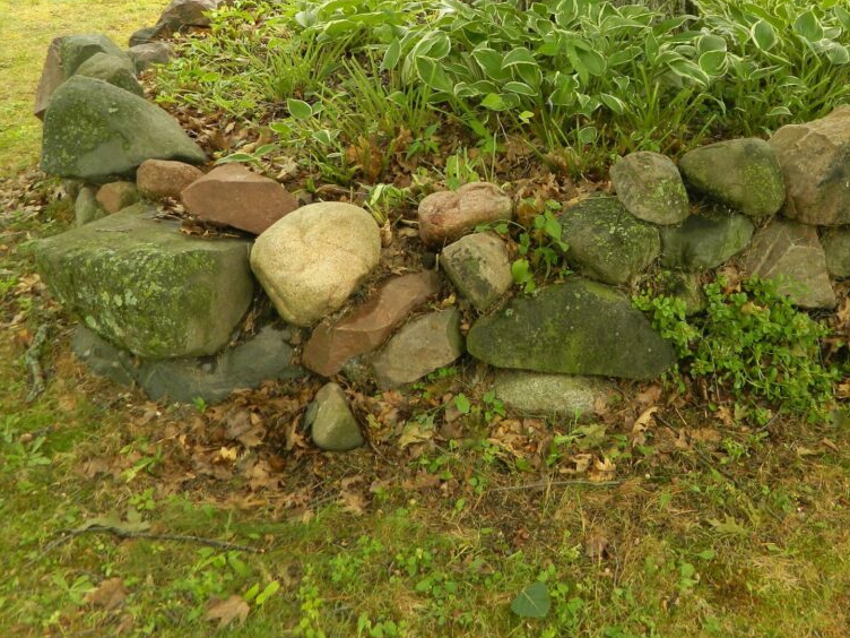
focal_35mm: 44
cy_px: 219
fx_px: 1080
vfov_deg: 32.6
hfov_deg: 42.3
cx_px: 578
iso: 80
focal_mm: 5.6
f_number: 3.2
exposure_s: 1/50
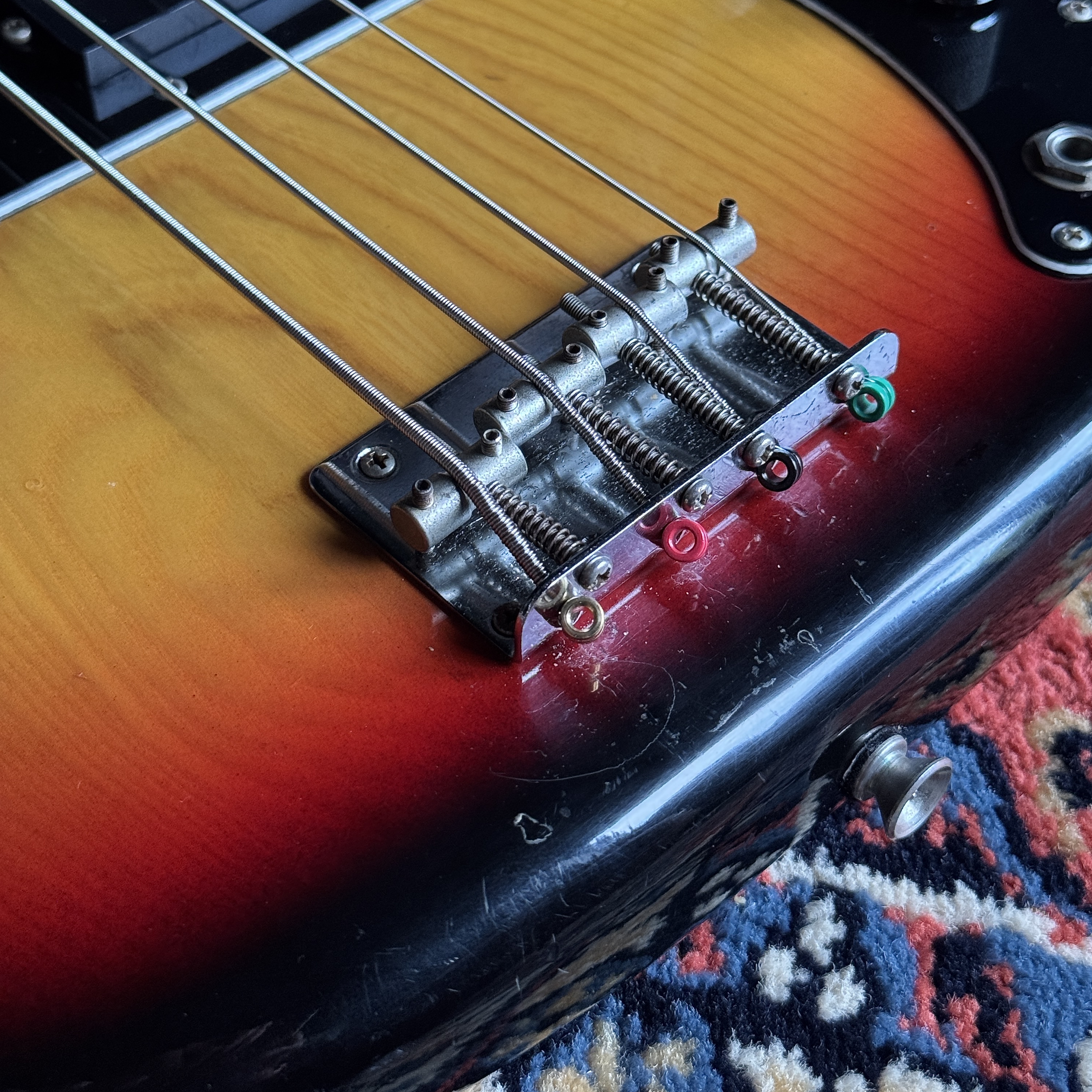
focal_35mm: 57
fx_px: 2034
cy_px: 415
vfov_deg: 29.9
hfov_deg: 30.0
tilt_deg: -47.7
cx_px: 547
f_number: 1.78
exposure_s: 1/40
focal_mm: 6.76
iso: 500
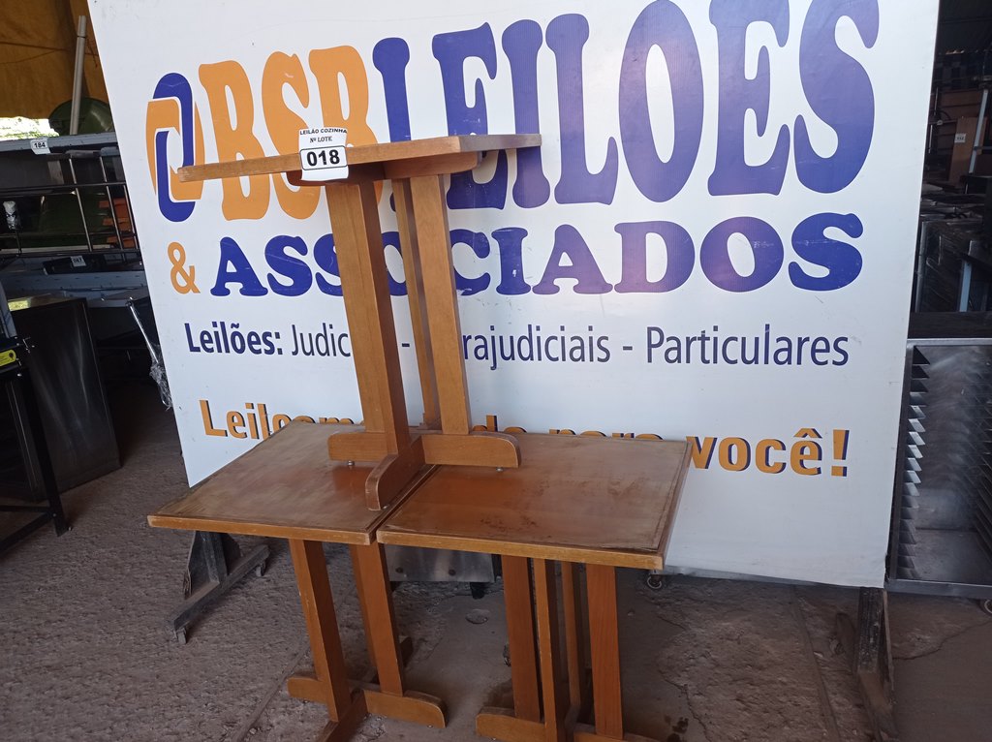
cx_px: 496
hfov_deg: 63.5
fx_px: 802
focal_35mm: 28
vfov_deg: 49.7
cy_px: 371
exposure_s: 1/147
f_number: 1.79
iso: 100
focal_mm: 4.7
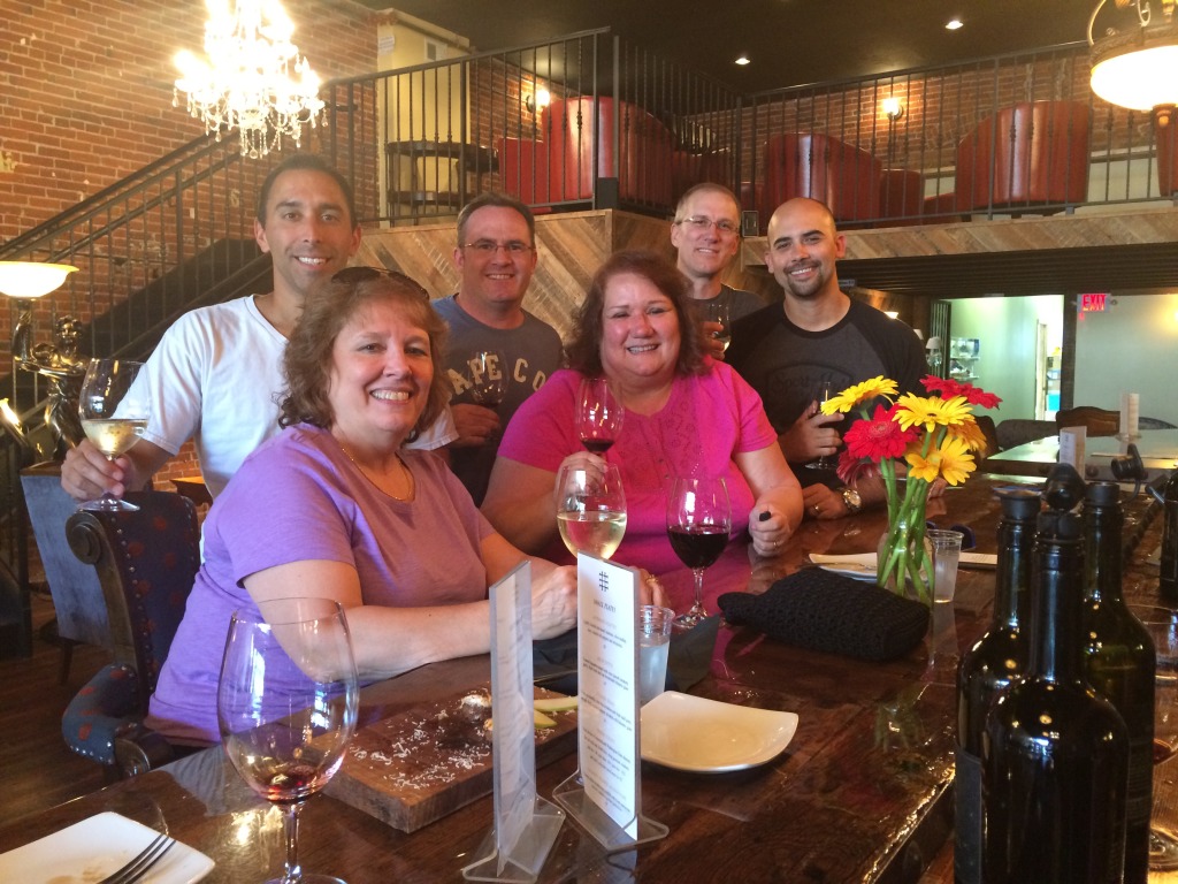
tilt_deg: -5.8
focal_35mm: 29
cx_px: 589
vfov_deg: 48.2
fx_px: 987
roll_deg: +1.0
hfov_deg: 61.7
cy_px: 442
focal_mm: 4.15
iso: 250
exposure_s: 1/24
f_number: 2.2
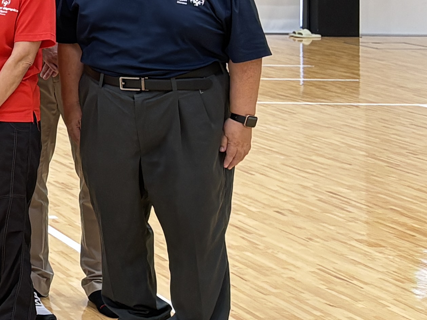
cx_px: -518
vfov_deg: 12.0
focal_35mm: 118
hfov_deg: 13.4
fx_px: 1455
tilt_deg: +1.4
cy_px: -141
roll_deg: +0.2
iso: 100
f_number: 1.6
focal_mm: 5.96
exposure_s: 1/120
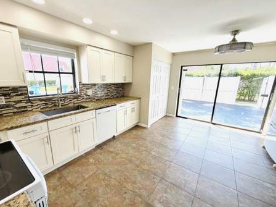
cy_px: 105
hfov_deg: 98.1
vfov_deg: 81.6
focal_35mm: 15
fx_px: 119
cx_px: 131
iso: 50
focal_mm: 2.22
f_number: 2.2
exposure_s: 1/163
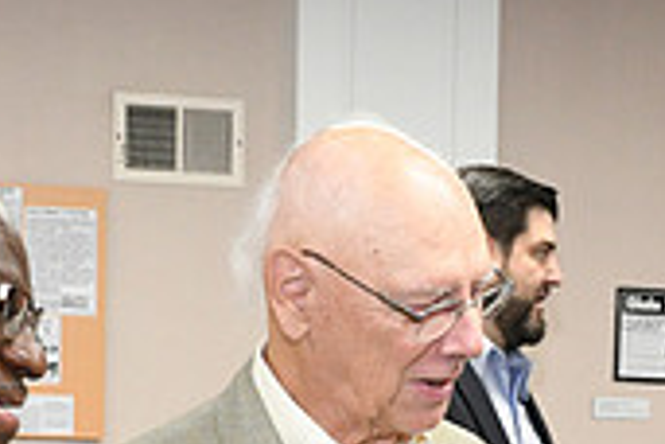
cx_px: 443
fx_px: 2826
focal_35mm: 153
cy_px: 680
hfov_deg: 13.4
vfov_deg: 8.7
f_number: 11
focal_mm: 45
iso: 6400
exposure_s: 1/60
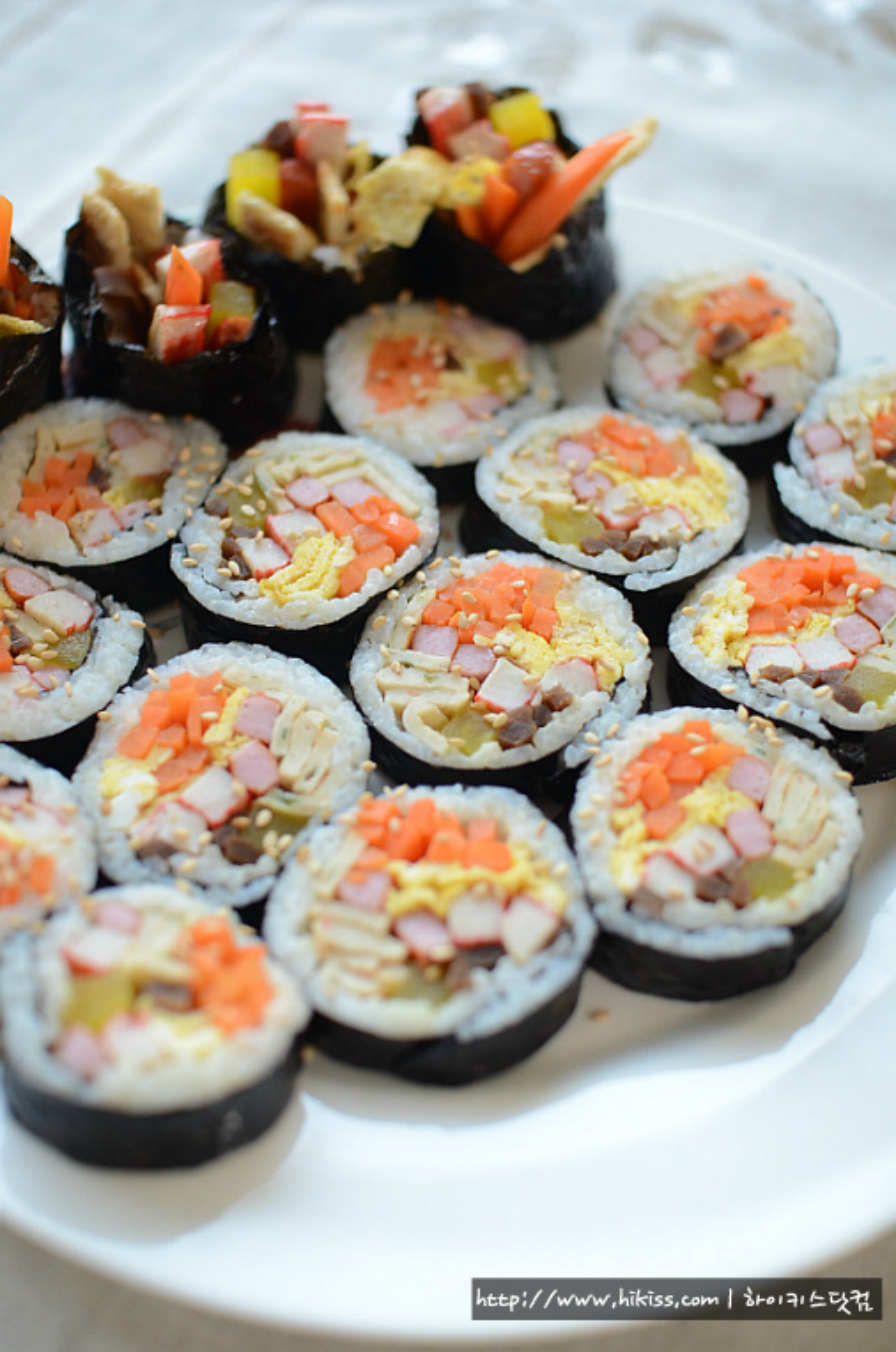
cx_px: 448
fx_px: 1688
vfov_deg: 43.7
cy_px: 676
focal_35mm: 45
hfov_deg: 29.7
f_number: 2.5
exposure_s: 1/400
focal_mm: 30
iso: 800
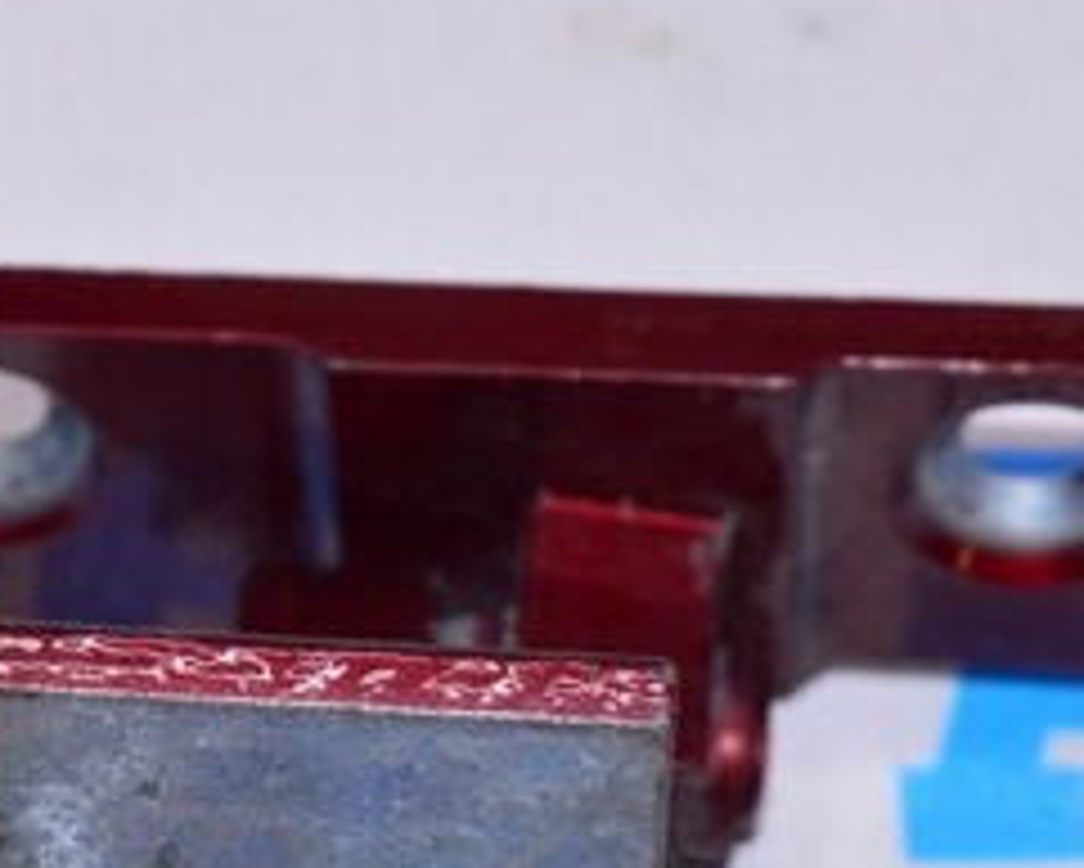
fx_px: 5745
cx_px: 436
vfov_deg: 8.6
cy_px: 821
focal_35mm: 179
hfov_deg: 10.8
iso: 1600
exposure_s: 1/200
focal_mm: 48
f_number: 8
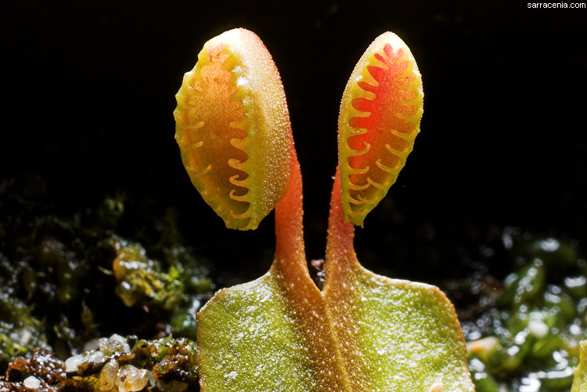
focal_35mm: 75
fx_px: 1223
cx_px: 294
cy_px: 196
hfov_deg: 27.0
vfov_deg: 18.2
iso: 200
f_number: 27
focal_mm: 50
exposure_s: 1/60
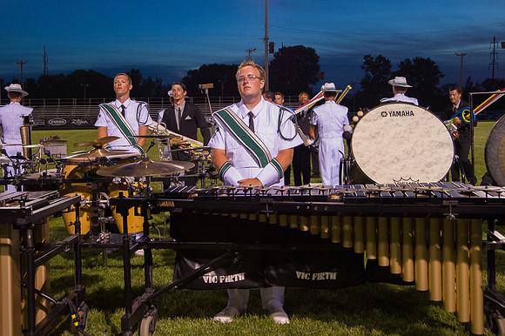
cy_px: 118
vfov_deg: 28.9
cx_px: 251
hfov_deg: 42.5
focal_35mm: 46
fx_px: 649
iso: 3200
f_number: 5.6
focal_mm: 34
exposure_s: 1/125
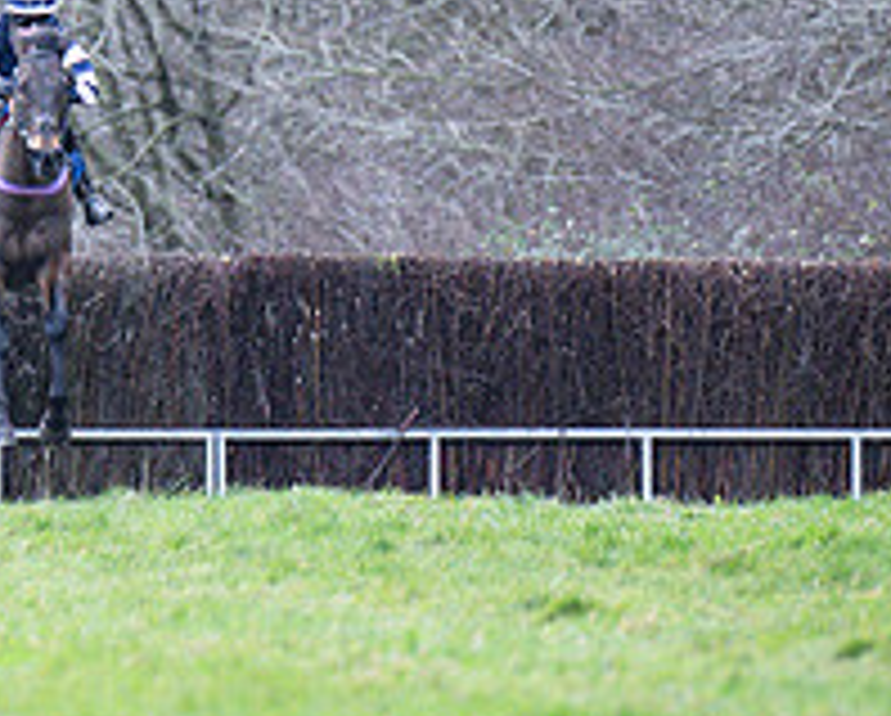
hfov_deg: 1.5
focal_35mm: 1284
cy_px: -220
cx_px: 189
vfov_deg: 1.2
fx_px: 33909
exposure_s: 1/1000
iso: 800
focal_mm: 200
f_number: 2.8
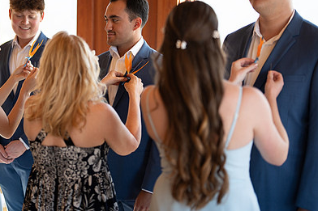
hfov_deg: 27.2
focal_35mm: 74
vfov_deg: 18.4
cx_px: 114
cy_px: 68
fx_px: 653
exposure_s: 1/1600
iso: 400
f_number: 1.3
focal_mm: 50
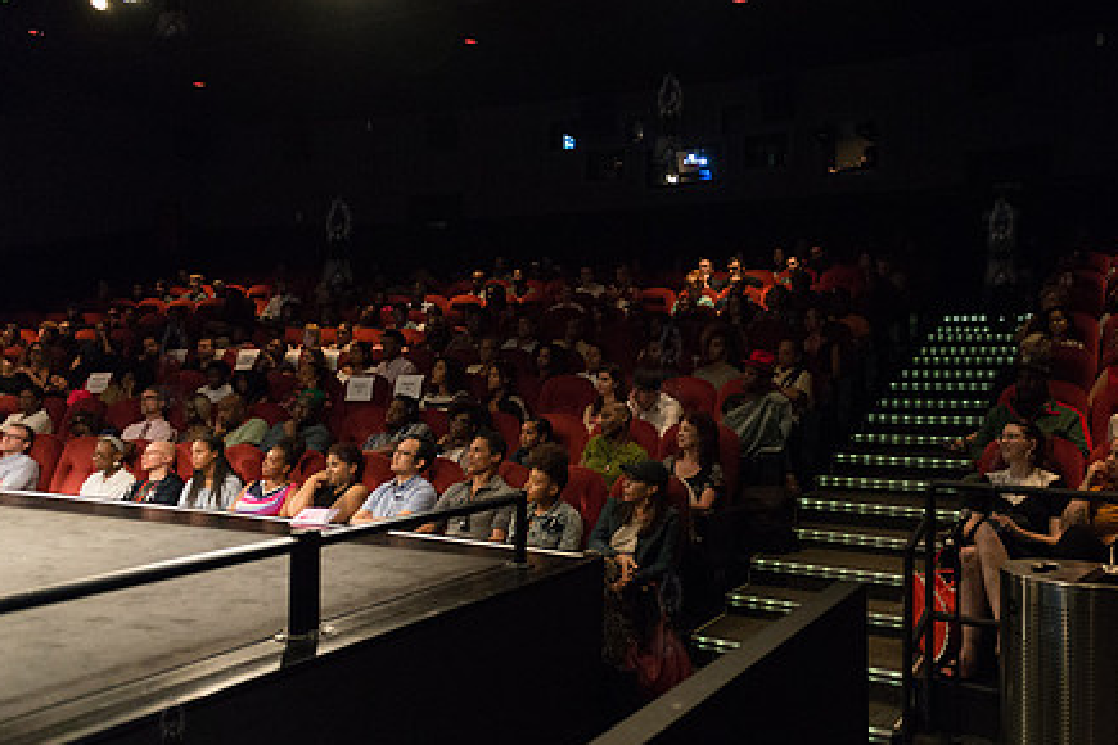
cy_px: 364
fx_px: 994
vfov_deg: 41.1
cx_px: 668
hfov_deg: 58.3
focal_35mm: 32
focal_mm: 24
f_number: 2.8
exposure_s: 1/125
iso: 4000
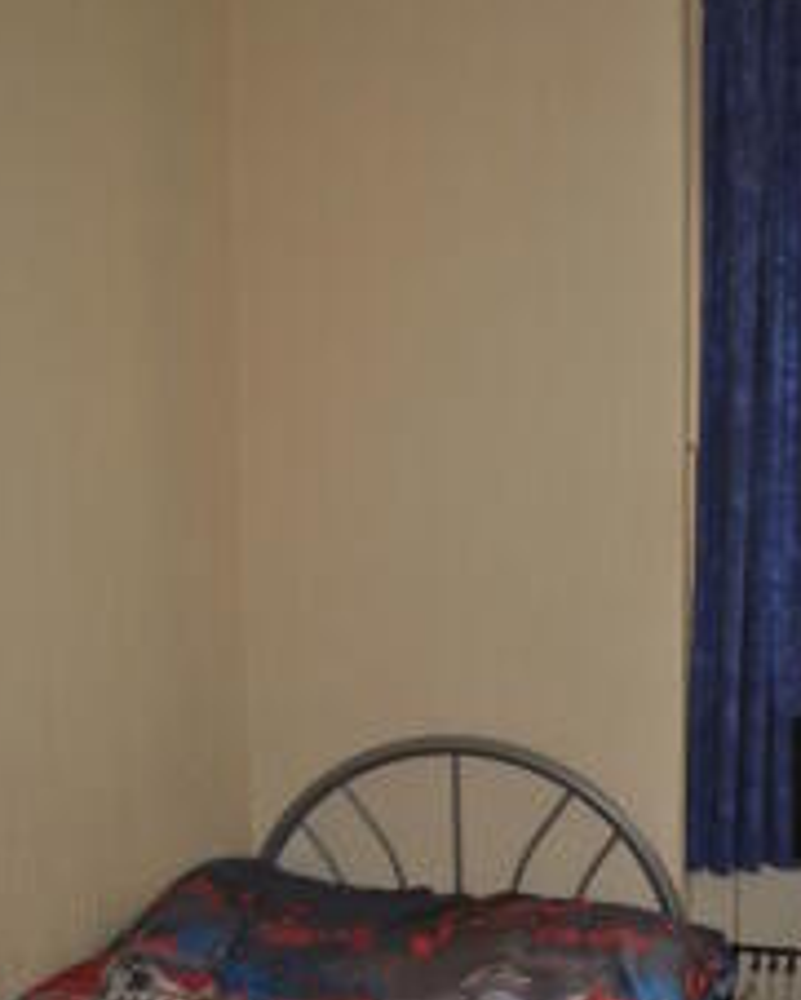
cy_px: 657
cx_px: 575
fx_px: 1451
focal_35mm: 49
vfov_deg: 37.7
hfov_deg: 30.5
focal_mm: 18
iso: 200
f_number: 3.5
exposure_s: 1/80
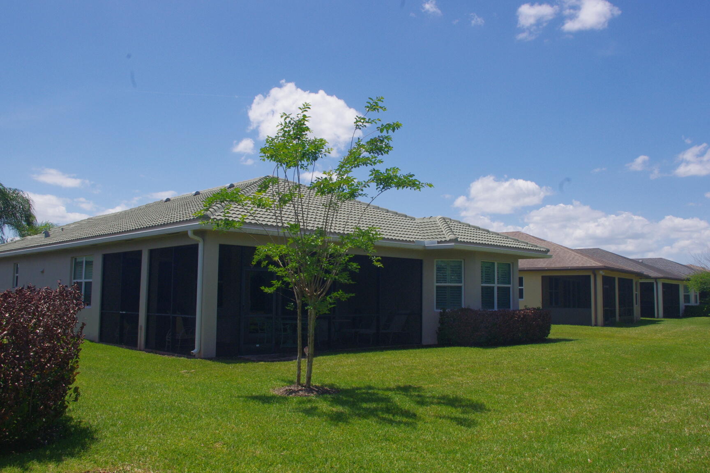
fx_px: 611
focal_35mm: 31
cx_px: 355
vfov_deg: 42.3
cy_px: 236
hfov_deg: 60.3
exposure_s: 1/320
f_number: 14
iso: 400
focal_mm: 21.25
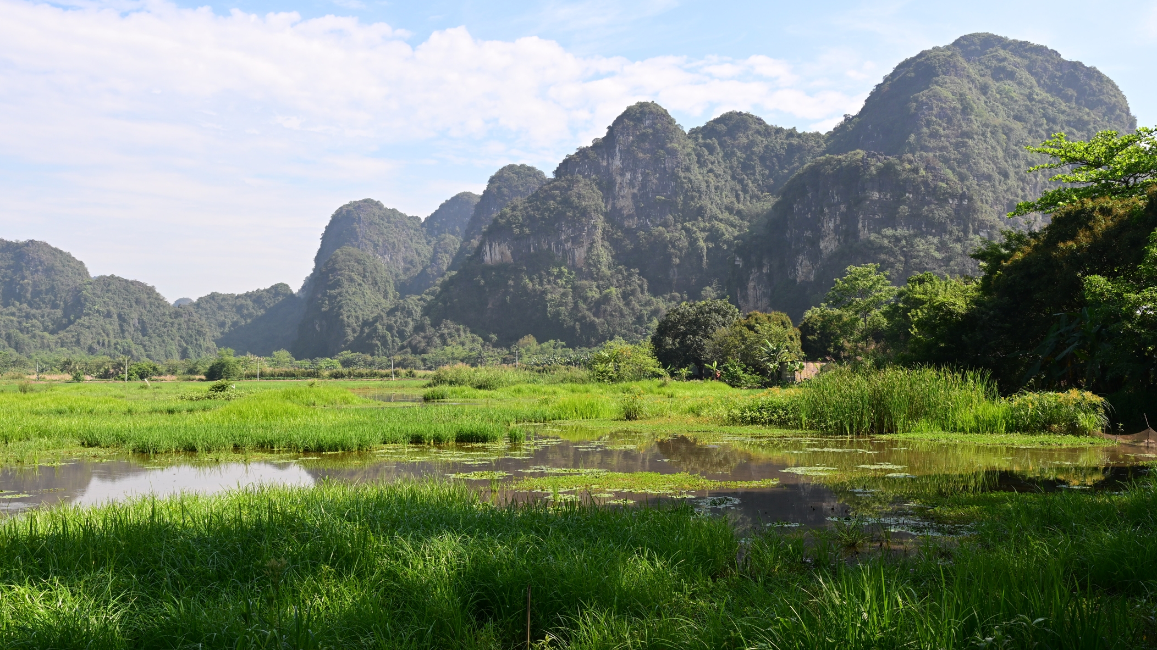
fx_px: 1166
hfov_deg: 52.8
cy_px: 356
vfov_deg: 31.2
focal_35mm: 38
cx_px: 581
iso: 180
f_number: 8
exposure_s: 1/250
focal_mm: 24
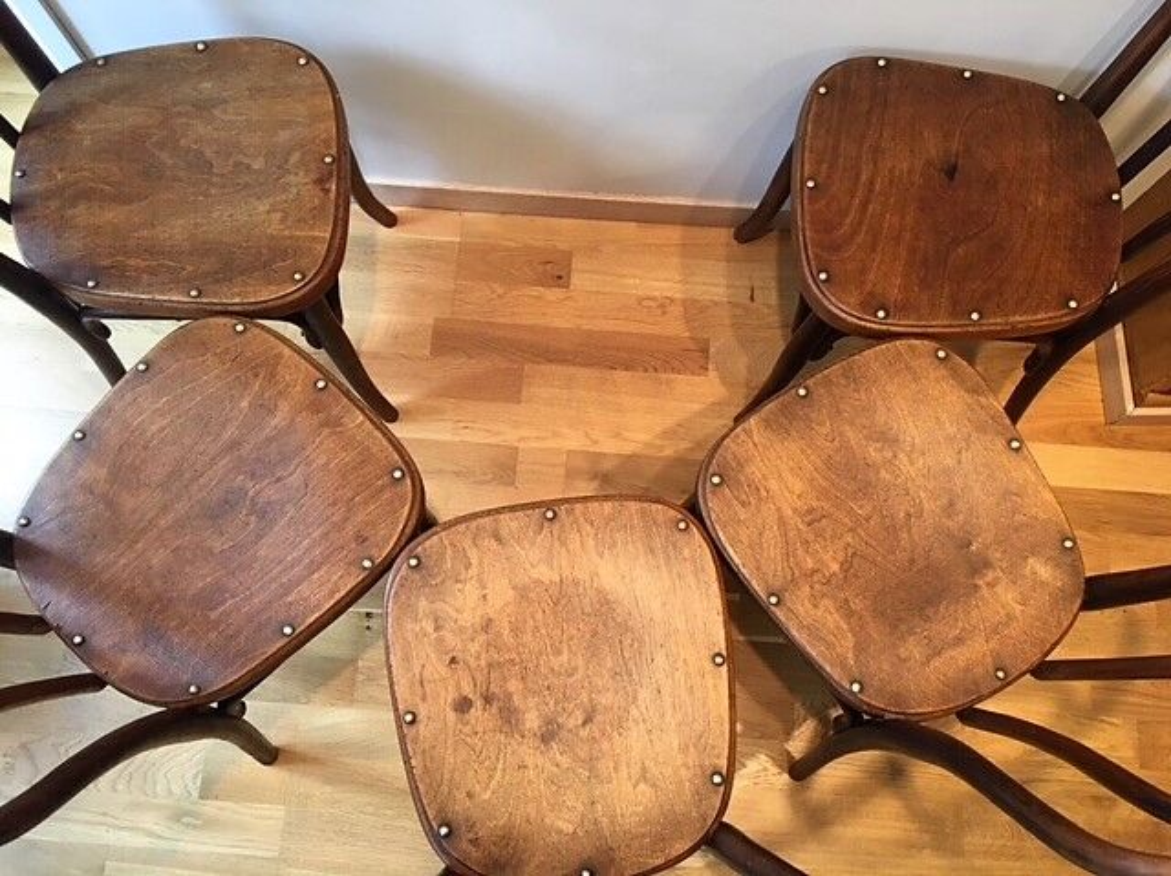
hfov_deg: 61.7
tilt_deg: -73.4
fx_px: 980
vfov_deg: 48.2
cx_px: 586
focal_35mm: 29
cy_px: 438
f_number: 2.2
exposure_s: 1/33
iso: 100
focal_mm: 4.15
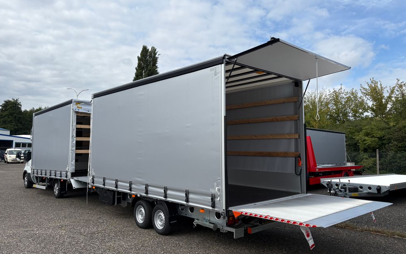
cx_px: 202
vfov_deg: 44.5
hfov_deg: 66.5
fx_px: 310
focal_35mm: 28
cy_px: 120
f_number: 1.6
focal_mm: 5.96
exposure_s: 1/4608
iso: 50
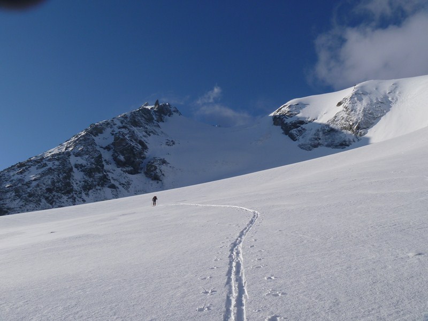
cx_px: 214
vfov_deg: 40.7
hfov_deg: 52.6
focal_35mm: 35
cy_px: 160
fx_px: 433
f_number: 5.6
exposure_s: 1/400
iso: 80
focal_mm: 6.3
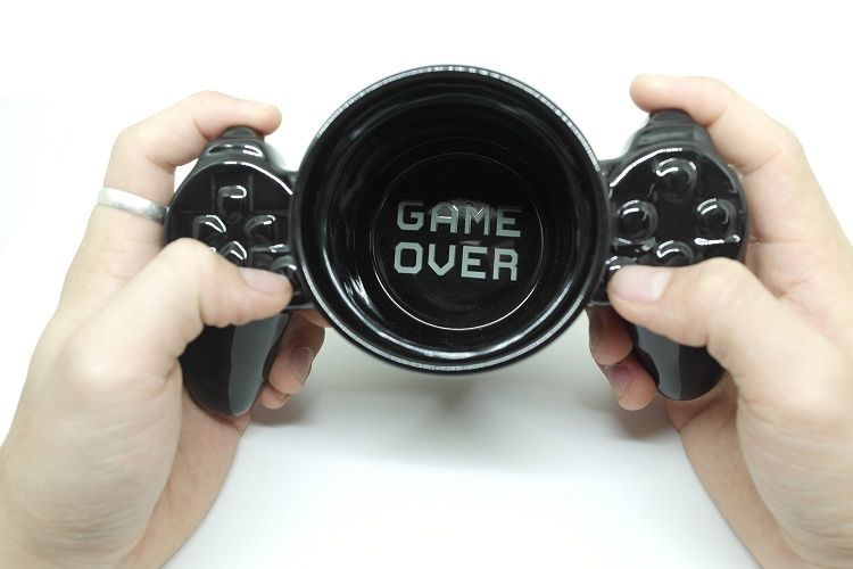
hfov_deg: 57.2
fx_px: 782
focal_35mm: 33
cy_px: 284
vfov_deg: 40.0
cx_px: 426
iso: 100
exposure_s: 1/20
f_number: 5.6
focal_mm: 22
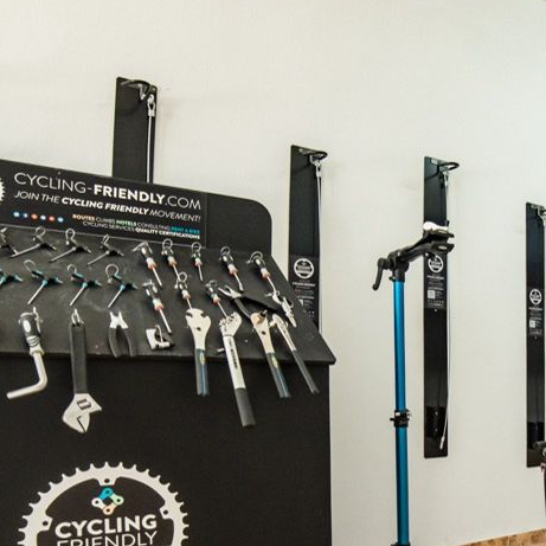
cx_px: 494
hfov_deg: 47.1
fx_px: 553
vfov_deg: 51.1
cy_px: 385
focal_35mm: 31
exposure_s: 1/160
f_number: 8
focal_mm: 14
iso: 1600
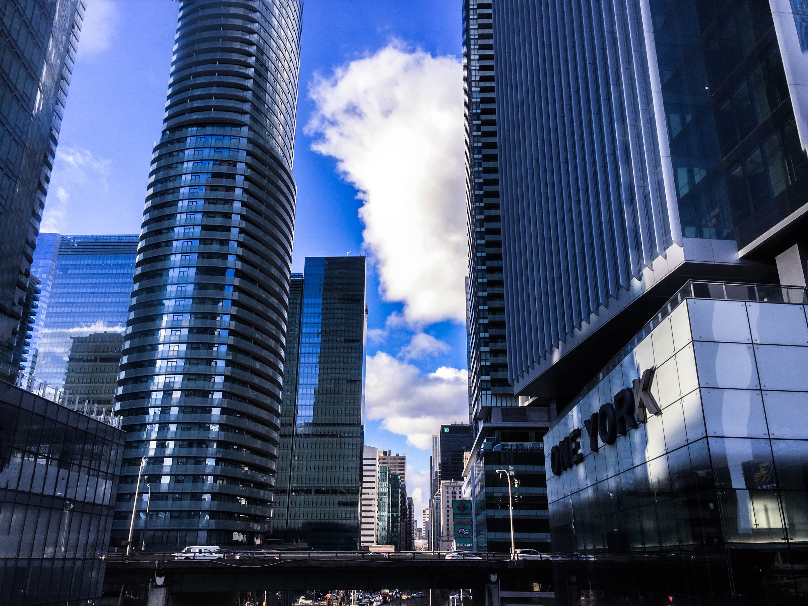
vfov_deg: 48.2
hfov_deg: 61.7
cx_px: 404
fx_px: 677
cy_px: 303
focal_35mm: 29
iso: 32
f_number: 2.2
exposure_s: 1/190
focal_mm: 4.15
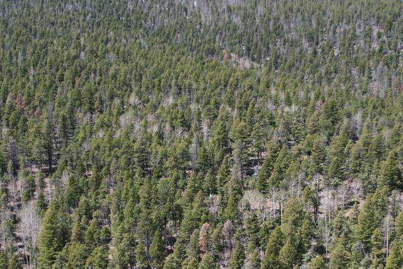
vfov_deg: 28.8
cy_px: 260
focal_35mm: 44
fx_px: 493
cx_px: 223
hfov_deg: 44.4
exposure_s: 1/725
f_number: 2.8
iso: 110
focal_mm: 8.38
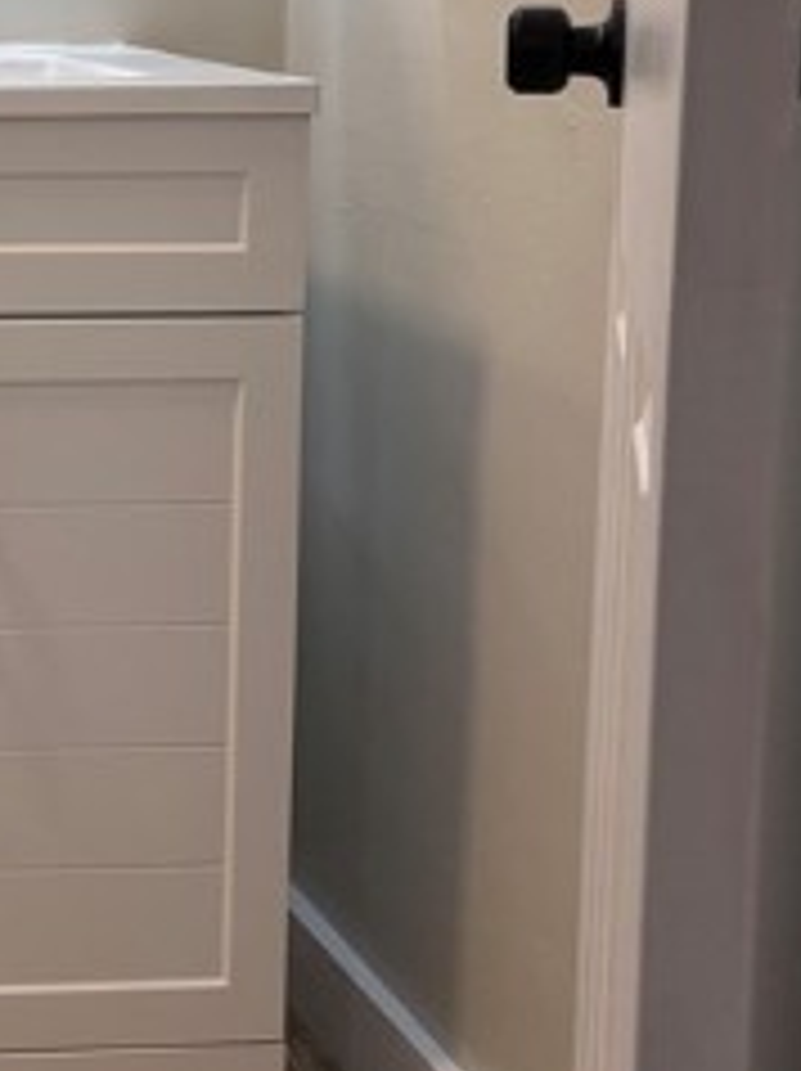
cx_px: -410
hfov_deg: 16.0
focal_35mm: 84
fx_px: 2596
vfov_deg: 23.0
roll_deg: +0.1
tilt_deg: -6.2
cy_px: 202
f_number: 1.6
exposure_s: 1/120
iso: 100
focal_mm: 5.96
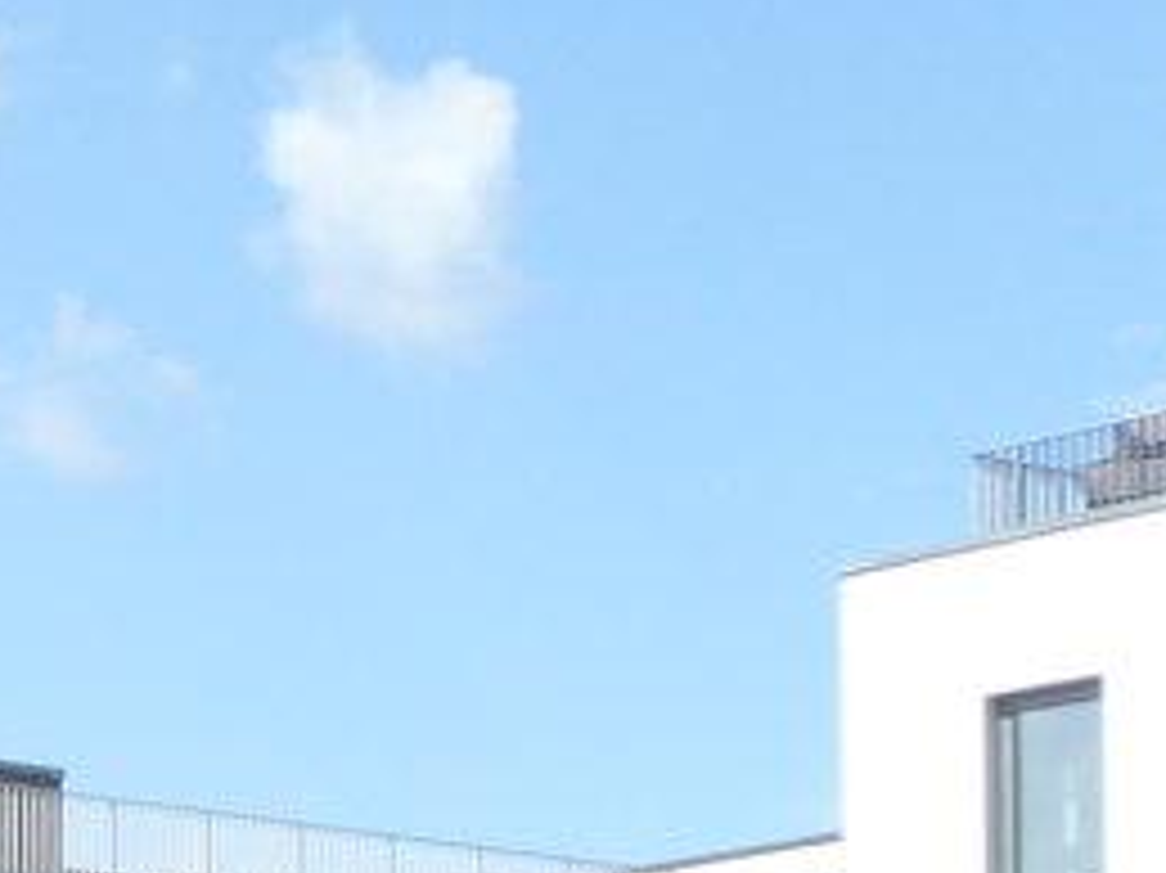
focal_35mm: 183
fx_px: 6161
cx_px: -1603
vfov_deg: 7.9
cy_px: 1548
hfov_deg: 9.6
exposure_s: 1/400
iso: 100
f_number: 4
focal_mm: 6.7
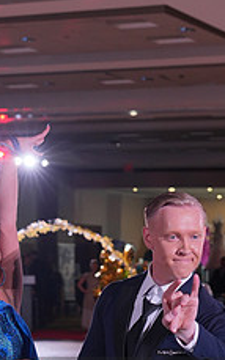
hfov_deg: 10.1
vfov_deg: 15.7
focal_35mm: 129
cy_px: 410
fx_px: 1266
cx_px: 83
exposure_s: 1/400
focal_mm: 50
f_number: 4
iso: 1000
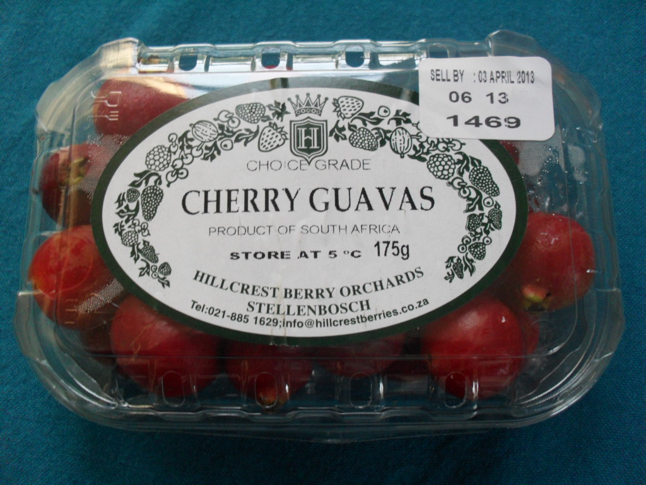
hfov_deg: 52.6
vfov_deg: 40.7
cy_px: 242
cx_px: 323
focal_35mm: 35
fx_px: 653
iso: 200
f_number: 3.2
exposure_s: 1/15
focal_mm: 6.3
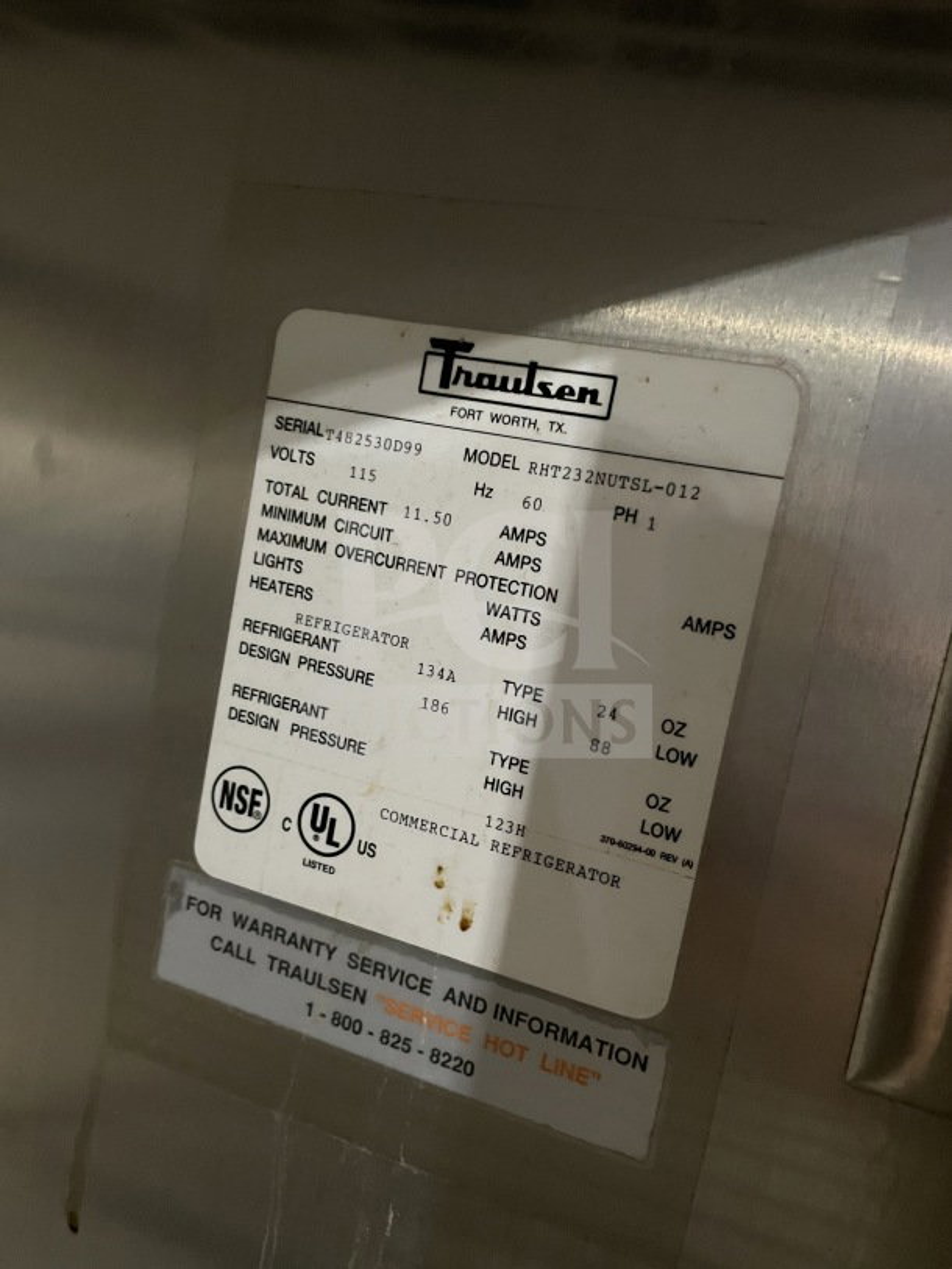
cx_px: 476
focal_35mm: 26
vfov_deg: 67.3
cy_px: 634
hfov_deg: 53.1
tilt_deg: -5.5
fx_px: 953
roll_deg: -10.6
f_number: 1.6
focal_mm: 4.2
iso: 800
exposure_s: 1/30
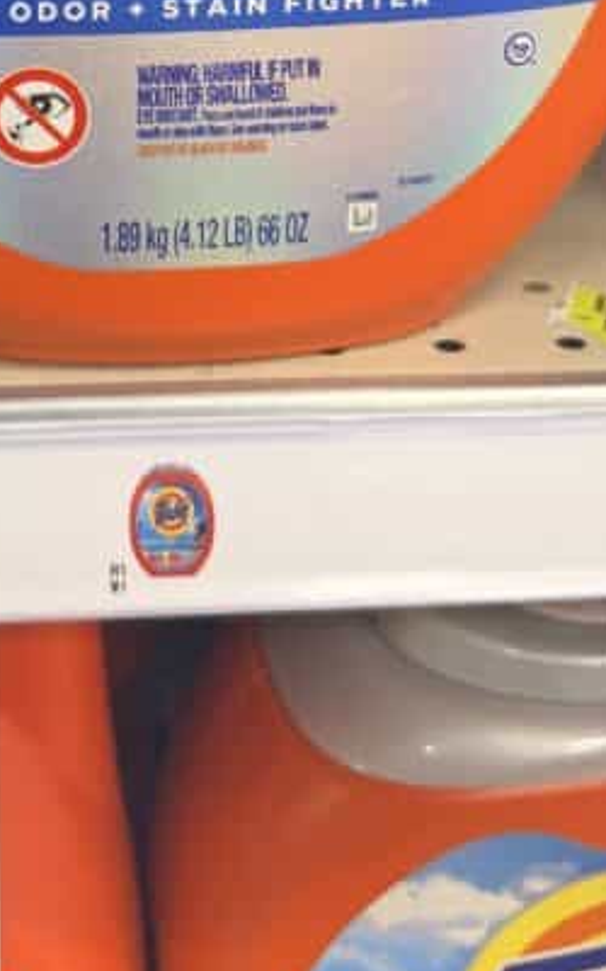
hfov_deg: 19.8
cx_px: 116
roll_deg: -0.3
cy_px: -126
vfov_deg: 28.4
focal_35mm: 65
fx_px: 1721
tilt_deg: -14.7
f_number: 1.78
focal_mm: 6.76
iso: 100
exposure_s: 1/62
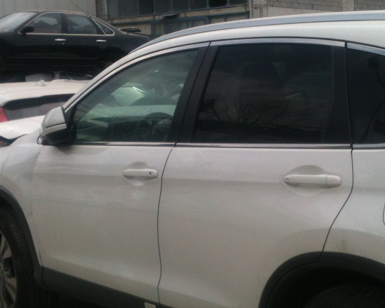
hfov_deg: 31.0
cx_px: 280
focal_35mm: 60
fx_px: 684
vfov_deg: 25.4
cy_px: 170
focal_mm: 3.85
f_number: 2.8
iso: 64
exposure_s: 1/1042
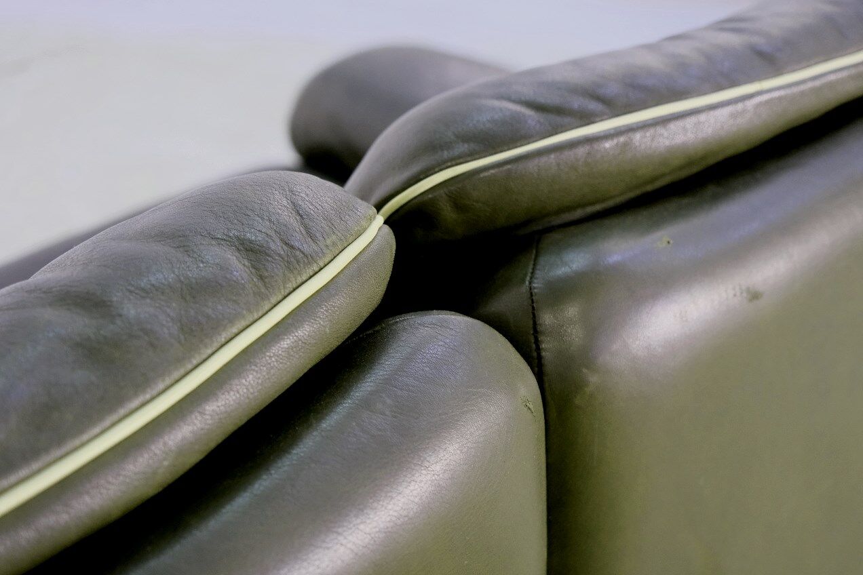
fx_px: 1294
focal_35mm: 54
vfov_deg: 25.1
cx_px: 432
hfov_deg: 36.9
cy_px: 288
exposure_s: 1/52
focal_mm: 35.8
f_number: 4
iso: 5000
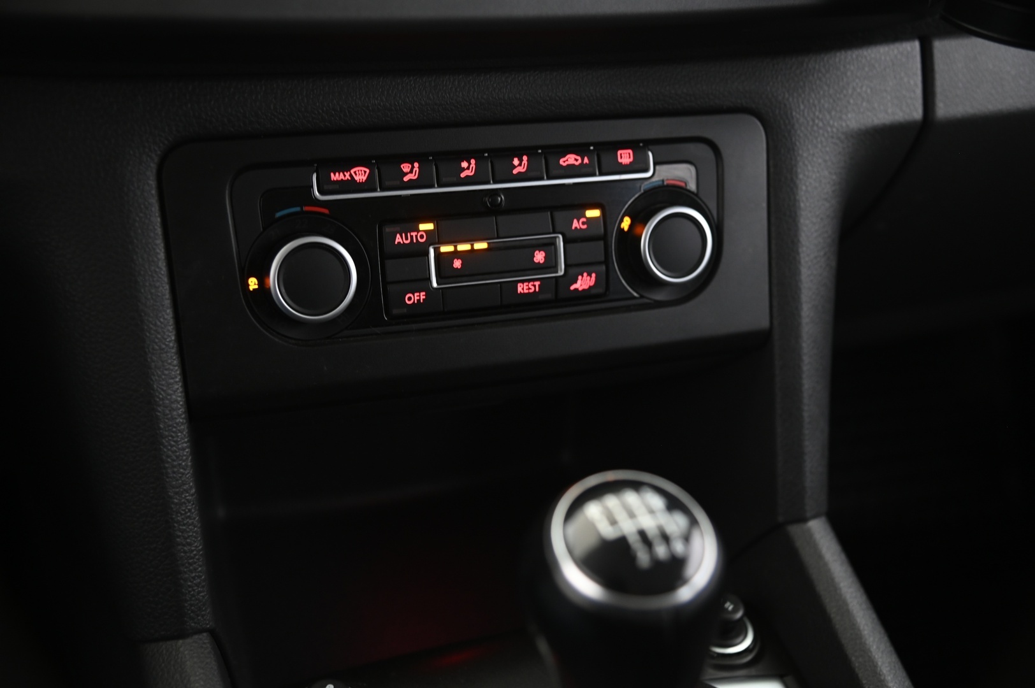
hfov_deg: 41.1
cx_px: 518
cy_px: 344
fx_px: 1379
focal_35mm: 48
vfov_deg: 28.0
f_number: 4
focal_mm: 48
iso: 1000
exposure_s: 1/5
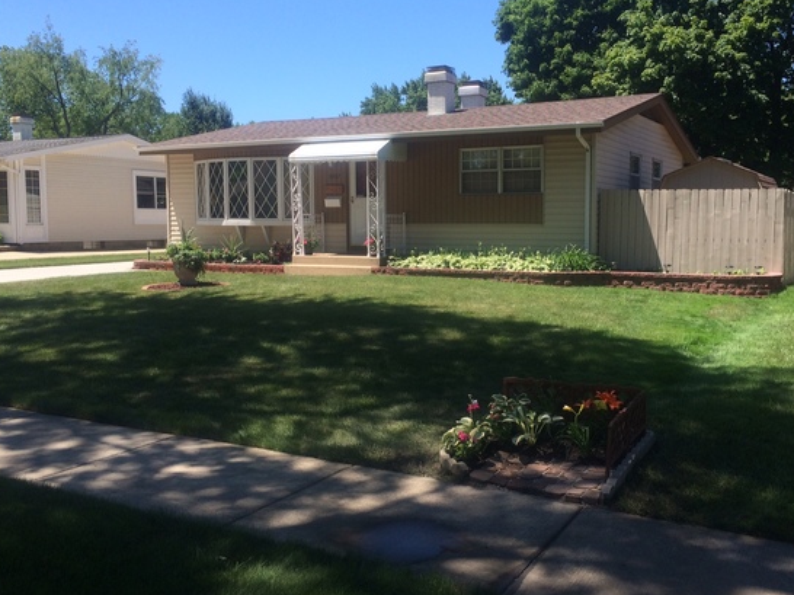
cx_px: 444
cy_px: 282
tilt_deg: -2.5
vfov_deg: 41.8
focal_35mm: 34
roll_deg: -0.5
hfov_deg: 53.8
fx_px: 780
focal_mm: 4.15
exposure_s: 1/1053
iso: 32
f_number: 2.2
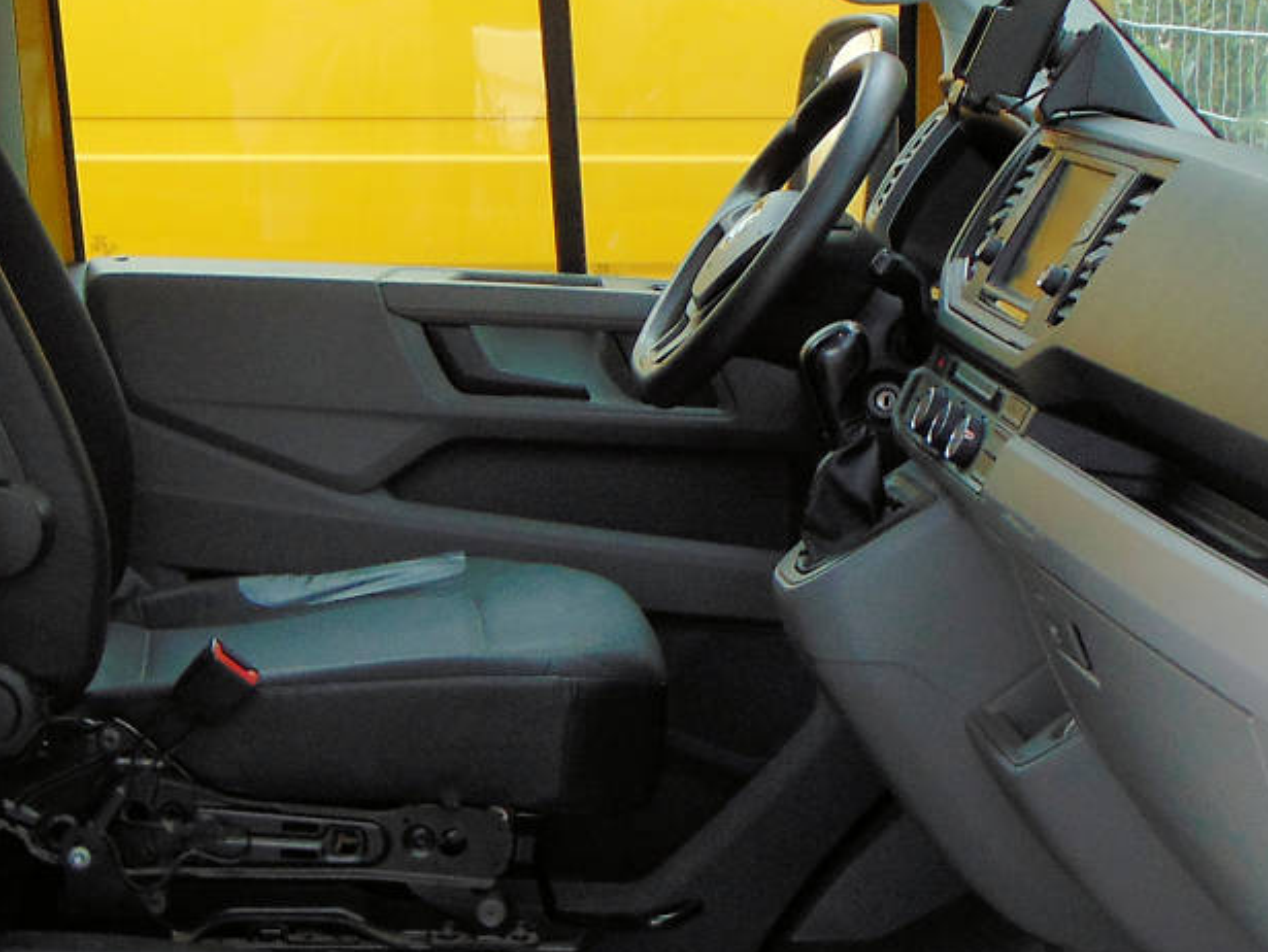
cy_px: 501
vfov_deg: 16.3
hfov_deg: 21.4
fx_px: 3335
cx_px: 404
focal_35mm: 91
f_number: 3.2
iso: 80
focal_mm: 6.3
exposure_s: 1/100
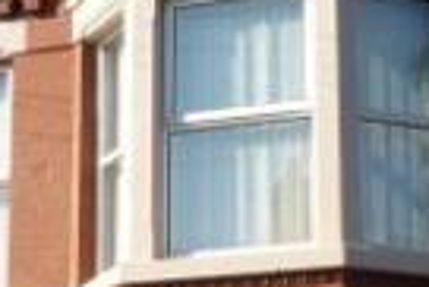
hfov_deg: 15.9
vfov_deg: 10.4
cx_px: 226
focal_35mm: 129
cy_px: 367
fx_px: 1539
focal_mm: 5.2
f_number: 3.5
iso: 80
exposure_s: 1/500
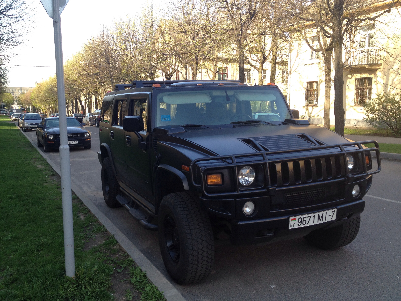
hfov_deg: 52.6
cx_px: 200
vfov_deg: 40.7
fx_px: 405
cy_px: 150
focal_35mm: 35
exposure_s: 1/207
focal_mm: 4.28
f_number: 2.4
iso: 64
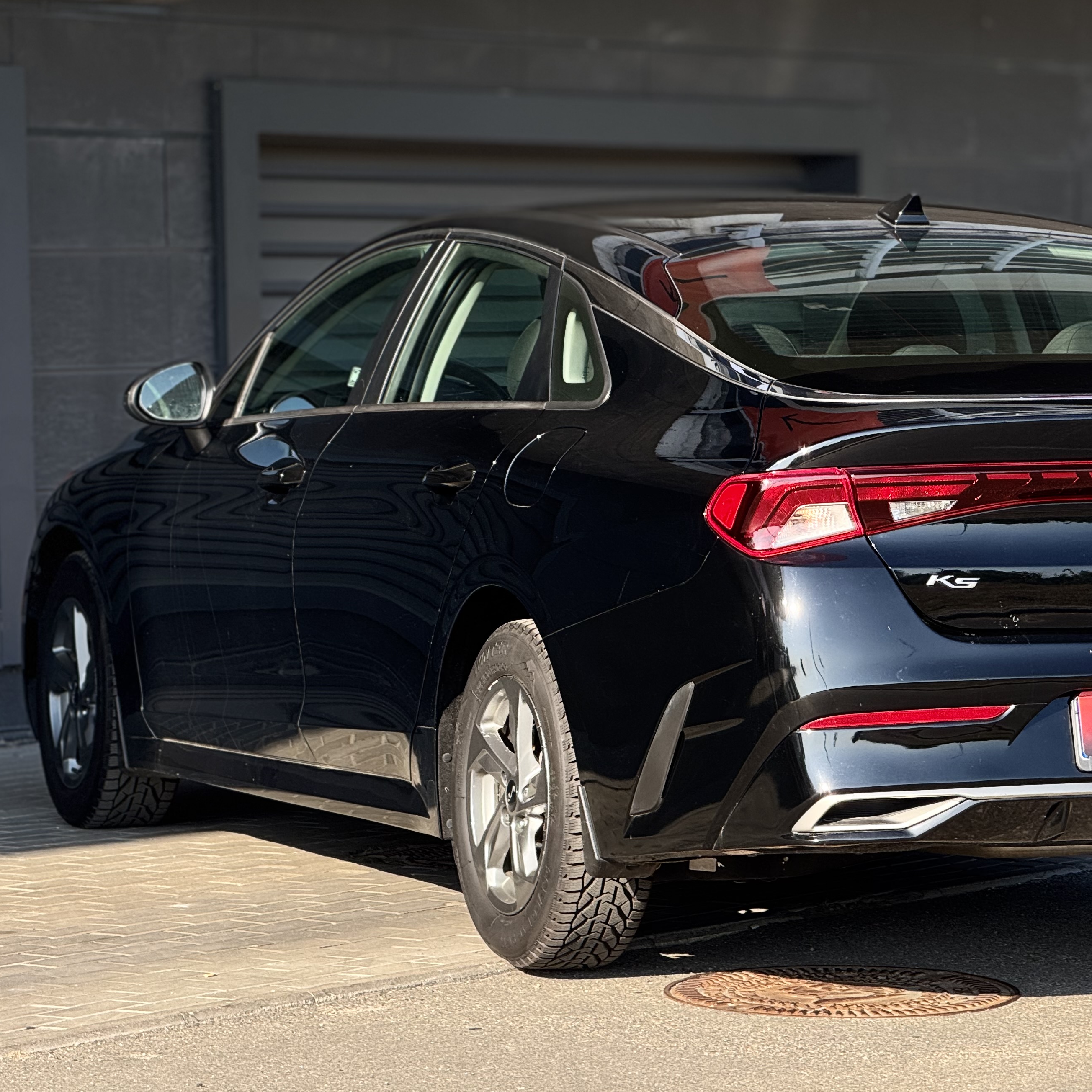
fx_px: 5853
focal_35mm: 164
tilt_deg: -1.6
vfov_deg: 10.7
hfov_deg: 10.6
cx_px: 799
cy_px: 578
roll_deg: +0.7
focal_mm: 15.66
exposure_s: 1/313
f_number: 2.8
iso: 50
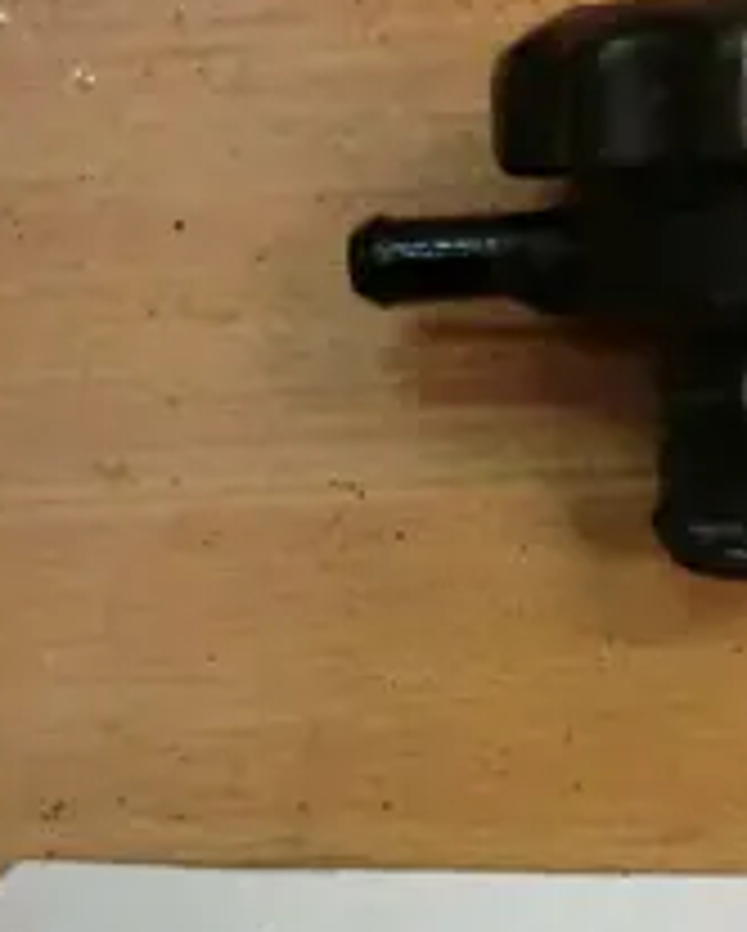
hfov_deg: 24.9
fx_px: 1683
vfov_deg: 30.5
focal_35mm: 61
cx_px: 508
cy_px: 671
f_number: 3.2
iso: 250
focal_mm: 4.9
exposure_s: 1/60
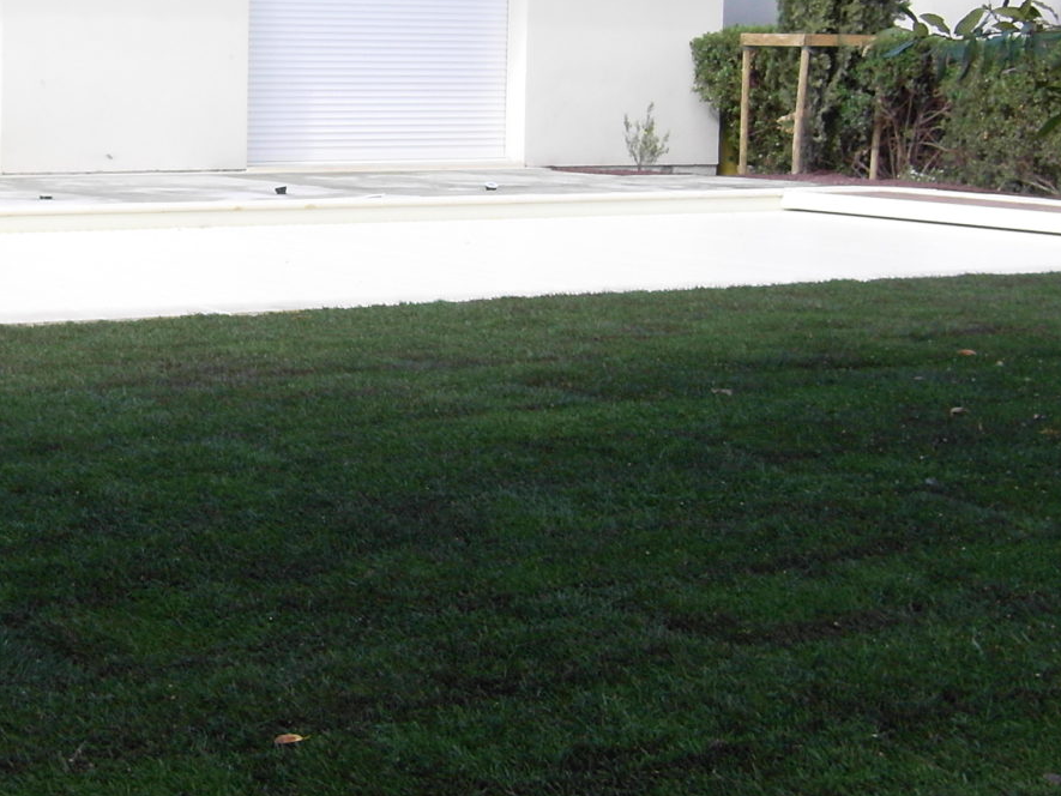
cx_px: 189
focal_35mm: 81
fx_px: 2483
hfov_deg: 23.7
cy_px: 281
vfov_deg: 18.2
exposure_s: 1/400
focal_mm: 6
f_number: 2.8
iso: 80
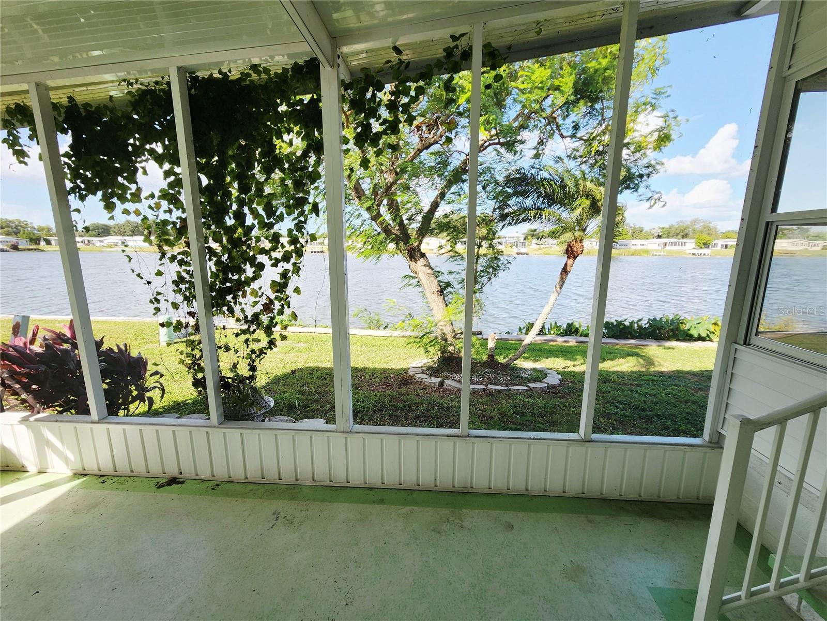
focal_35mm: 13
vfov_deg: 89.9
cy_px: 310
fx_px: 311
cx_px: 414
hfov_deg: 106.2
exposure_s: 1/390
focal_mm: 2.2
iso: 50
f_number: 2.2
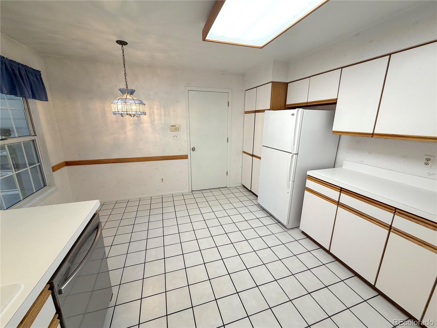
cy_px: 164
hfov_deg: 102.1
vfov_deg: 85.7
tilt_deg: -14.7
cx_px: 218
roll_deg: -0.2
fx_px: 177
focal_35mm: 14
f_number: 2.2
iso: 200
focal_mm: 2.22
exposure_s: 1/120
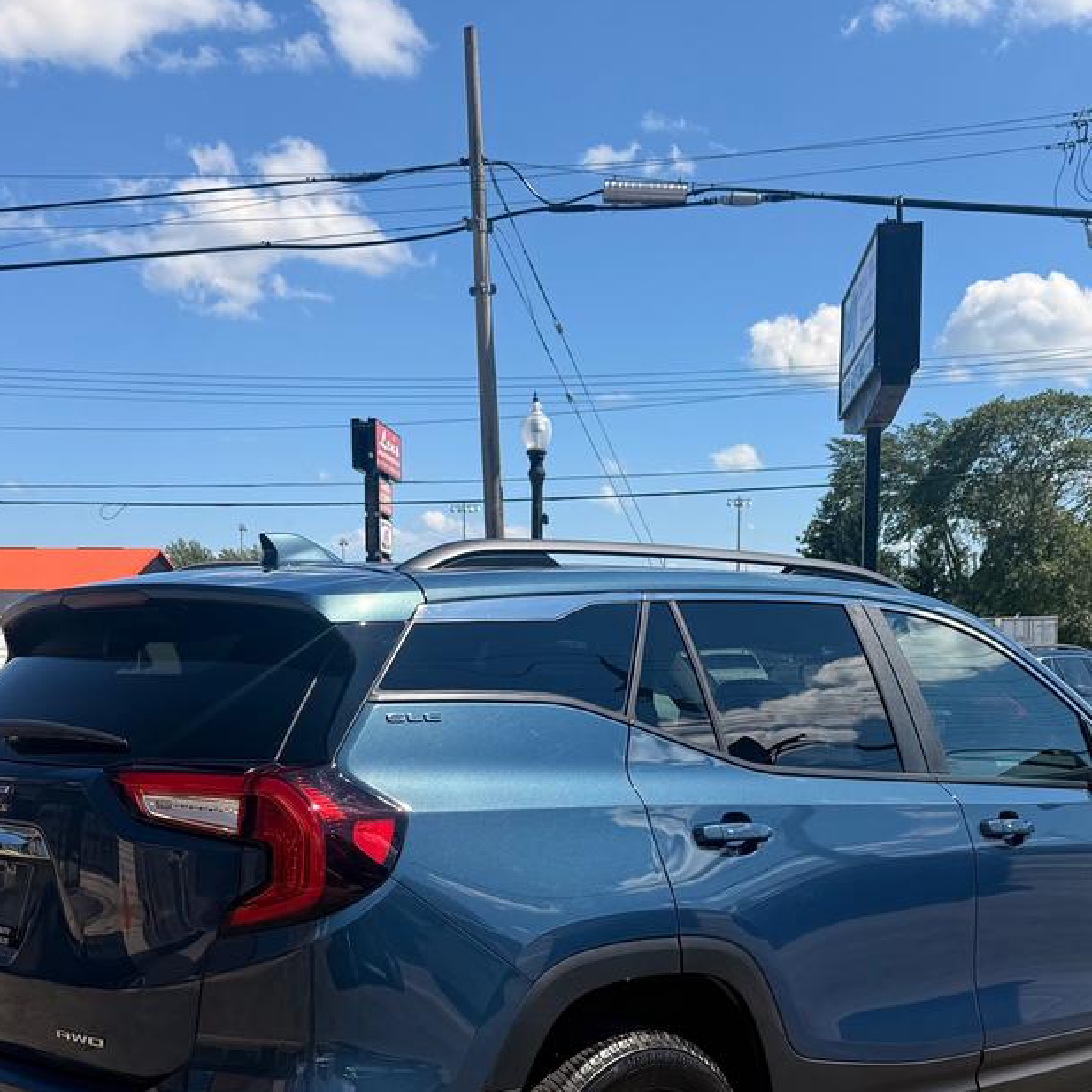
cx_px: 499
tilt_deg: -4.7
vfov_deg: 37.6
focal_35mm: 44
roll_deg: +0.4
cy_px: 784
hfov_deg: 38.3
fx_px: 1570
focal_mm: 6.76
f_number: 1.78
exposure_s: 1/4673
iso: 80
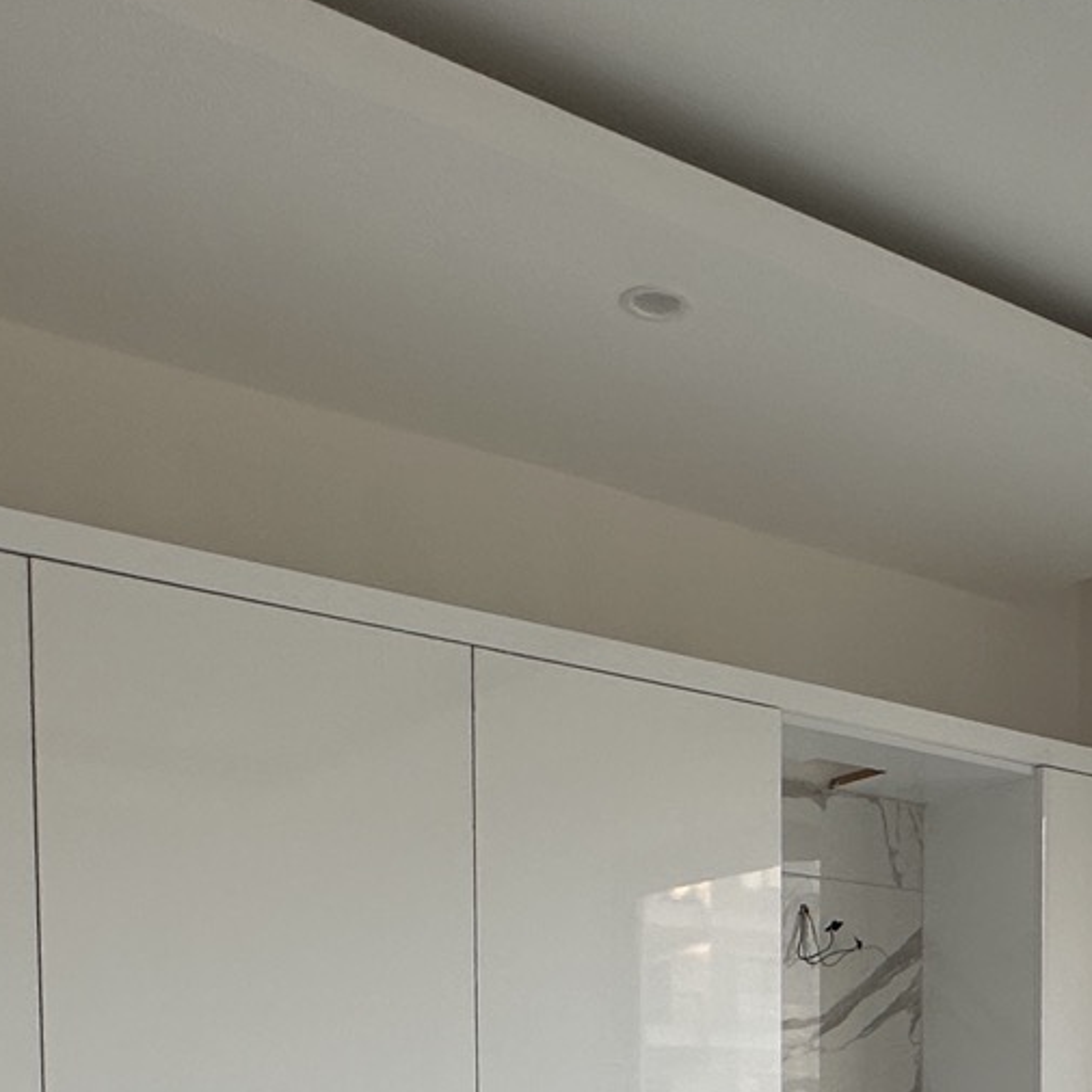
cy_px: 1278
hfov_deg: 34.1
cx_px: 787
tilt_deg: -2.2
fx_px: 1749
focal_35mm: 49
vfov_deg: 30.1
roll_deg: +0.2
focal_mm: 2.22
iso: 80
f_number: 2.2
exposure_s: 1/99
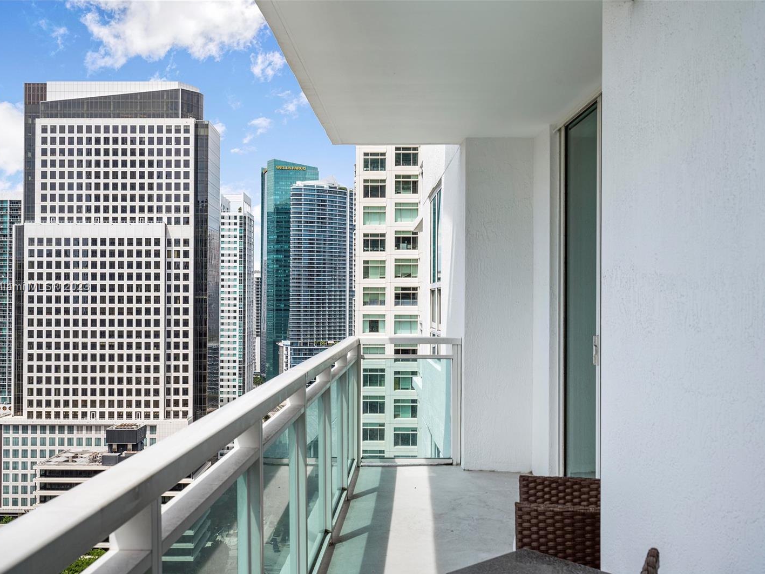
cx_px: 349
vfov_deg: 37.7
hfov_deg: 48.9
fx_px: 840
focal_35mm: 38
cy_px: 288
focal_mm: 35
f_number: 10
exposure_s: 1/125
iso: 100
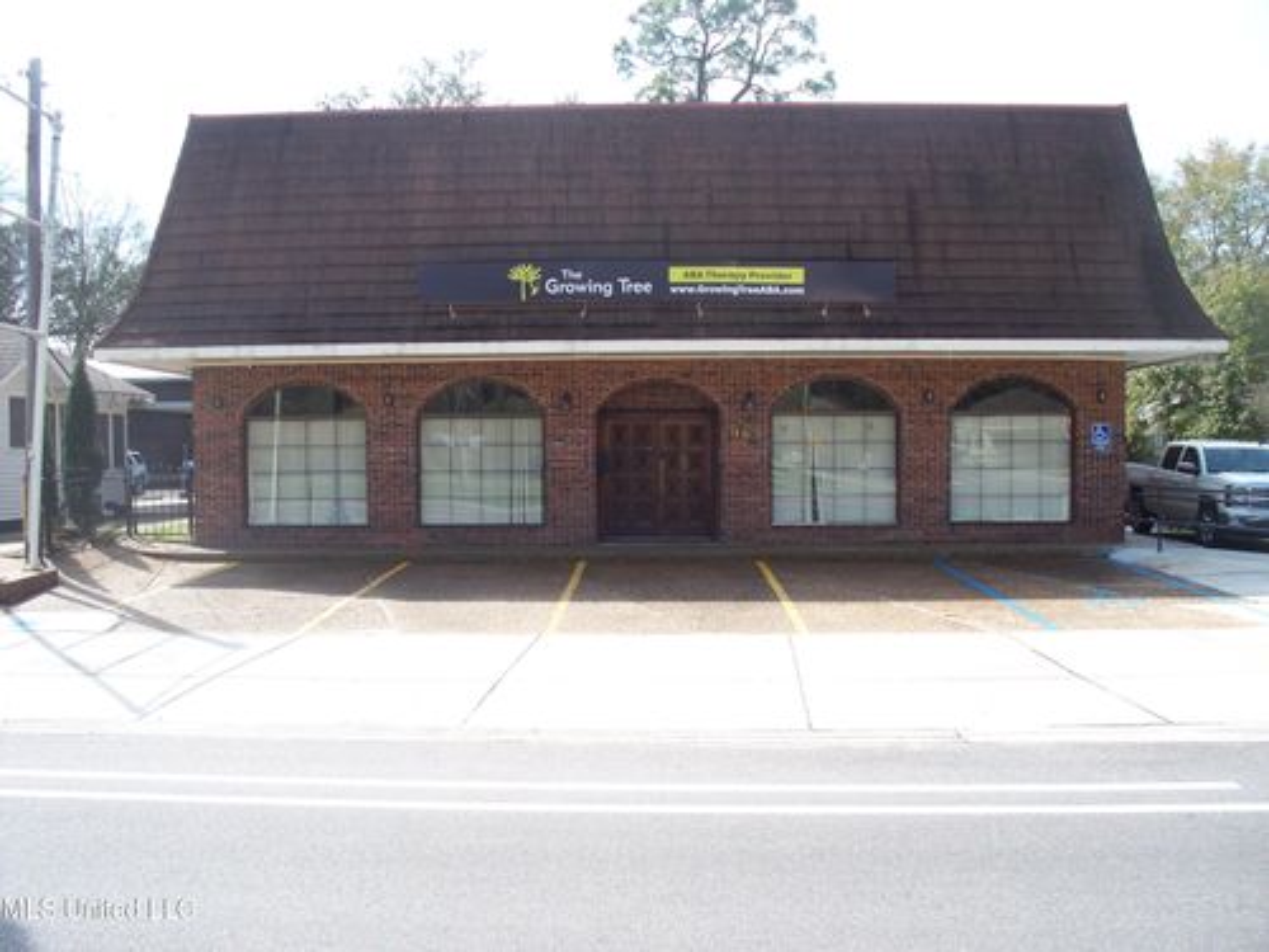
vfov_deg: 39.7
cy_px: 476
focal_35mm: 36
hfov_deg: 51.4
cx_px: 634
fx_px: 1320
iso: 80
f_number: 2.8
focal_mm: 7.54
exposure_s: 1/500
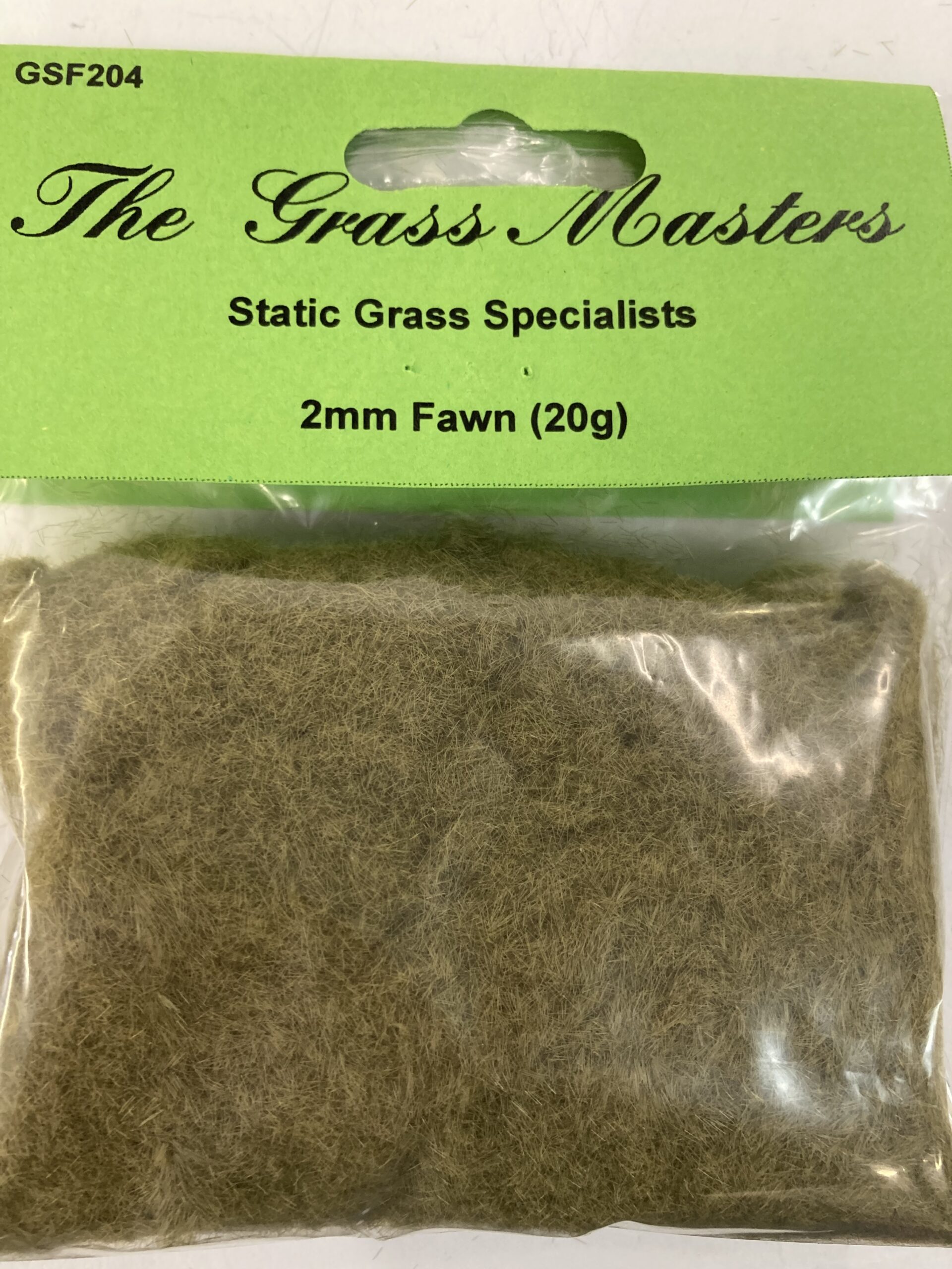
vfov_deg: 63.4
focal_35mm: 28
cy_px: 634
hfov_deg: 49.7
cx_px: 476
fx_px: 1027
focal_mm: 3.99
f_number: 1.8
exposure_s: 1/50
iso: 200
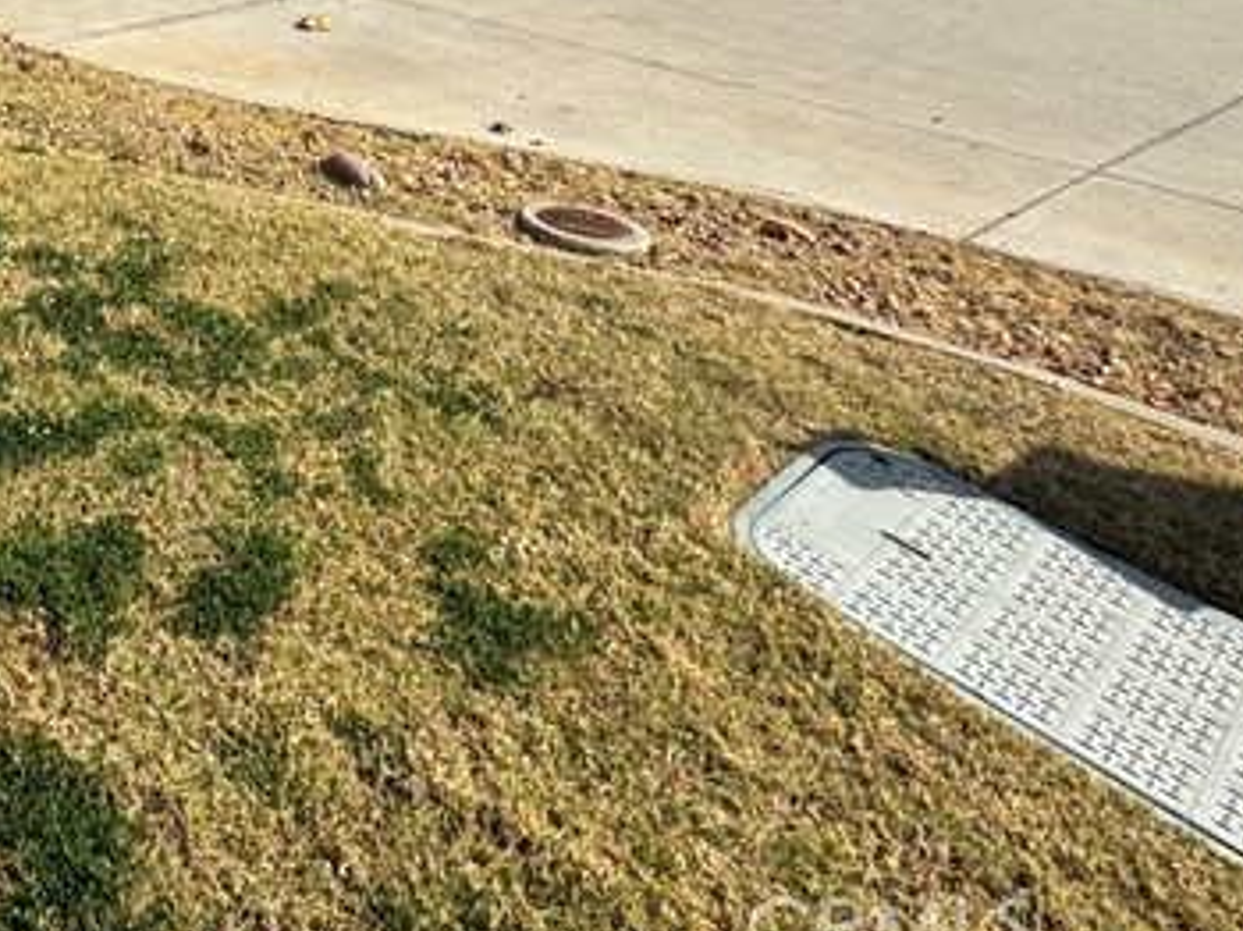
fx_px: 1471
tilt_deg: +4.9
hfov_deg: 38.1
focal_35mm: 41
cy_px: -384
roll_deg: +0.3
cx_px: -124
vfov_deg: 27.2
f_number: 2.2
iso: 40
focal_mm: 2.22
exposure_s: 1/2273
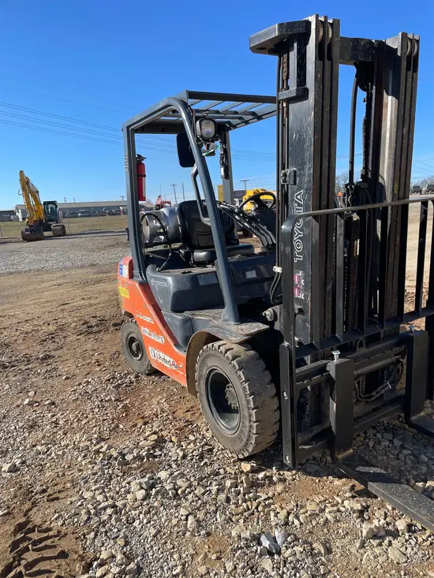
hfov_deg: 53.1
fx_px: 435
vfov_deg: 67.3
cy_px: 289
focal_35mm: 26
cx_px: 217
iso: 32
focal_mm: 4.2
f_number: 1.6
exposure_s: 1/1949
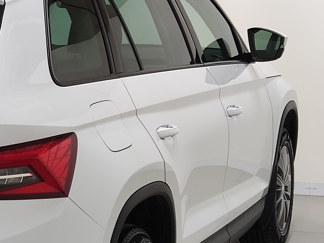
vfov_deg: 12.0
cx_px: -46
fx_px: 1151
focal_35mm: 123
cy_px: 183
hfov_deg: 15.5
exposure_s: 1/50
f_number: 1.79
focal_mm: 4.74
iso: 198
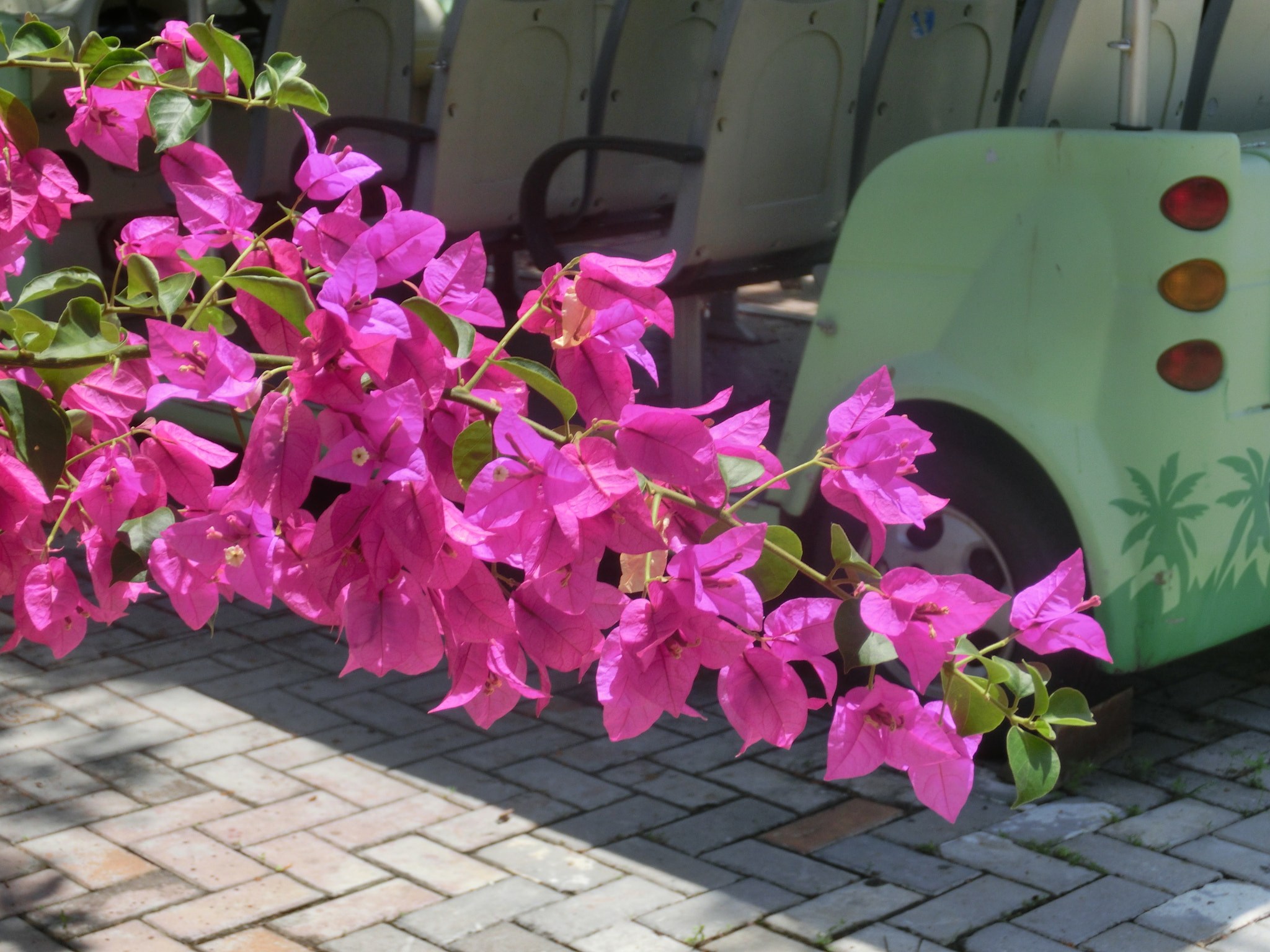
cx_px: 635
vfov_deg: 23.3
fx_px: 2311
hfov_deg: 30.7
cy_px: 476
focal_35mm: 63
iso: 80
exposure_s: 1/500
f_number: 5.1
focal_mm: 11.3
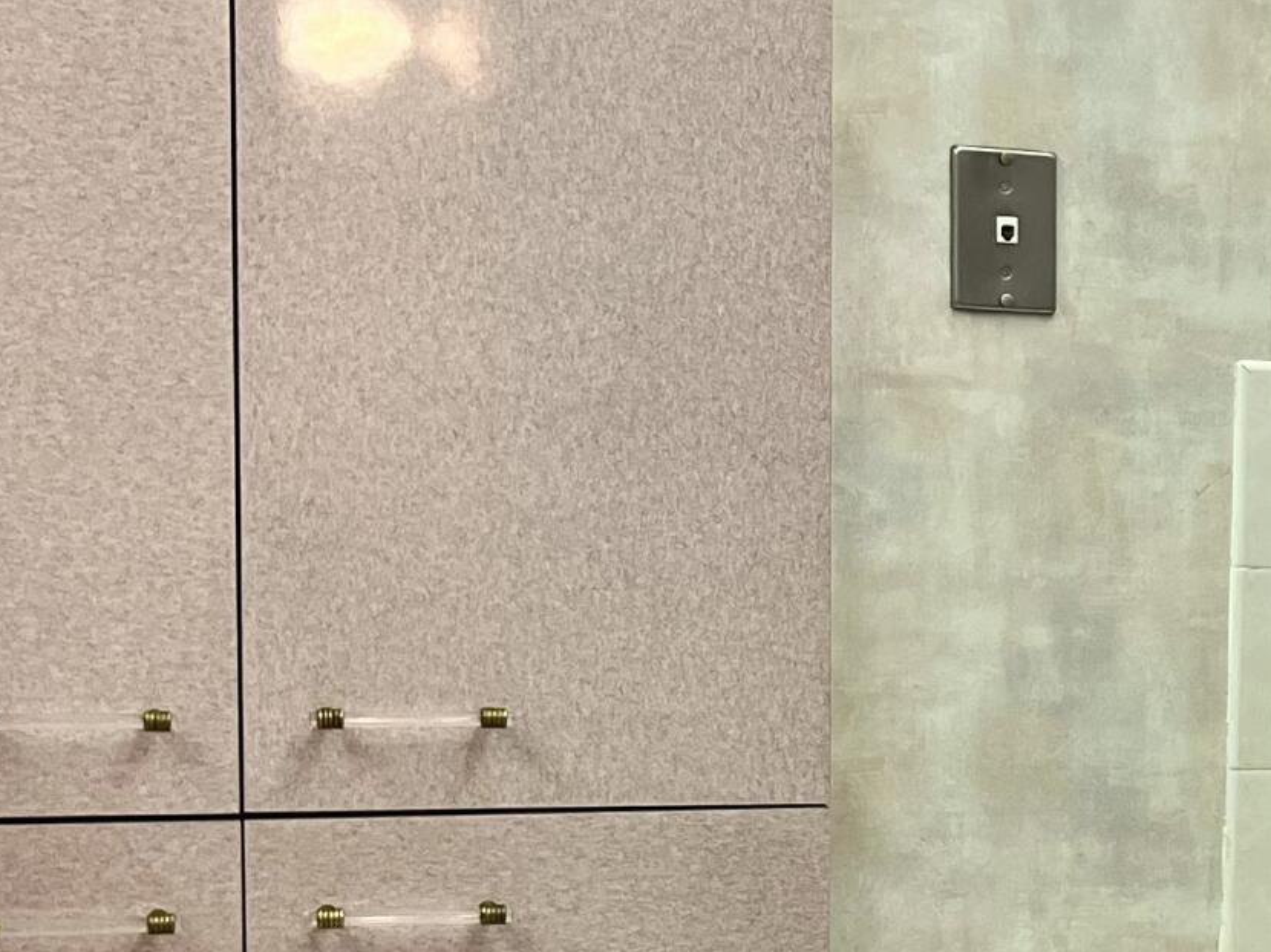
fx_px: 3450
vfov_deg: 15.6
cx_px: 1625
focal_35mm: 94
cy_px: 837
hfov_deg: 19.4
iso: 125
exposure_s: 1/120
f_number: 1.5
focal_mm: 5.7
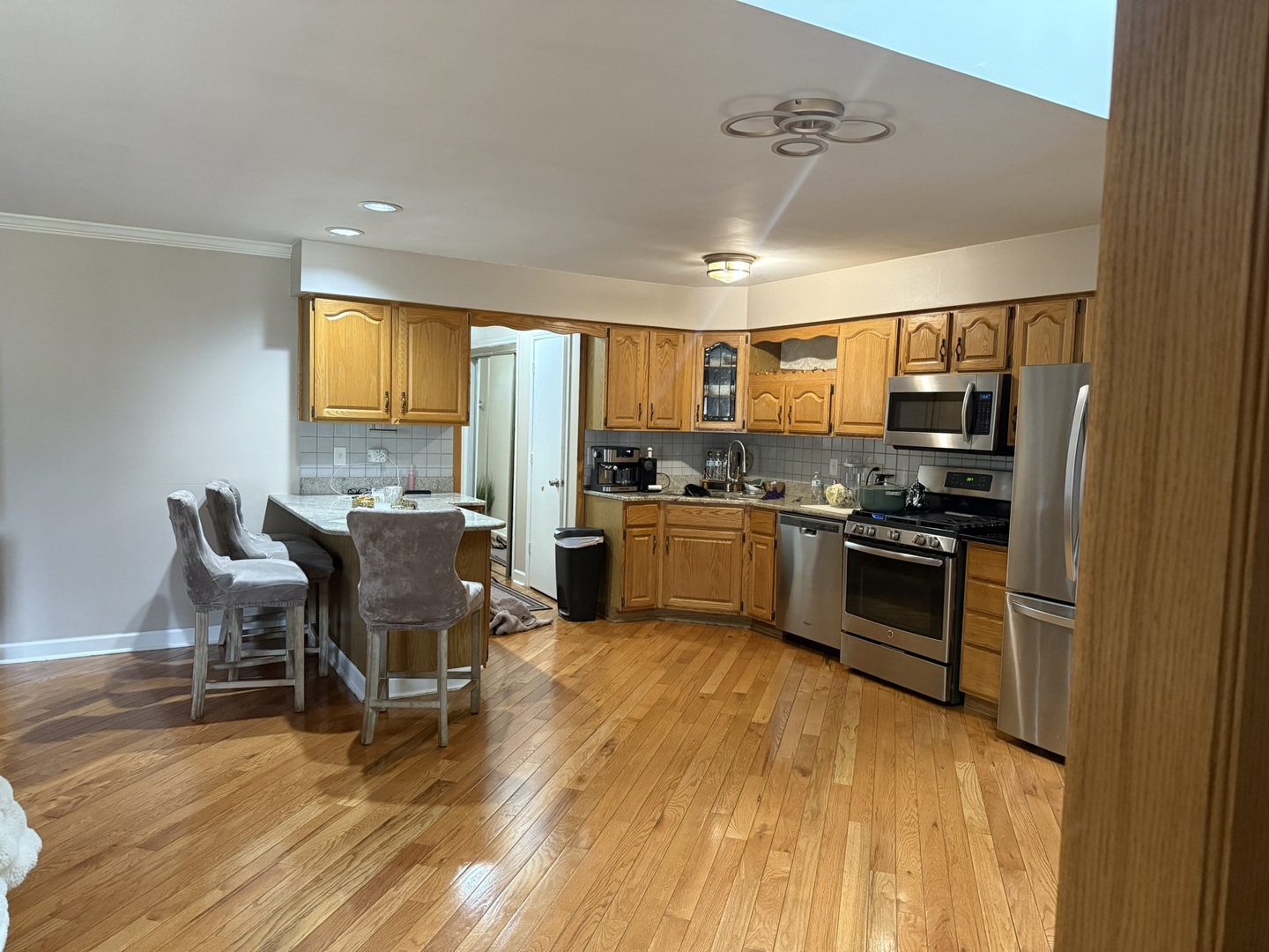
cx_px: 634
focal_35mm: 24
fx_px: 880
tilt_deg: -3.4
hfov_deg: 71.6
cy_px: 476
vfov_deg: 56.8
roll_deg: -1.9
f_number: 1.78
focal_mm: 6.76
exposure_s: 1/60
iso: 800
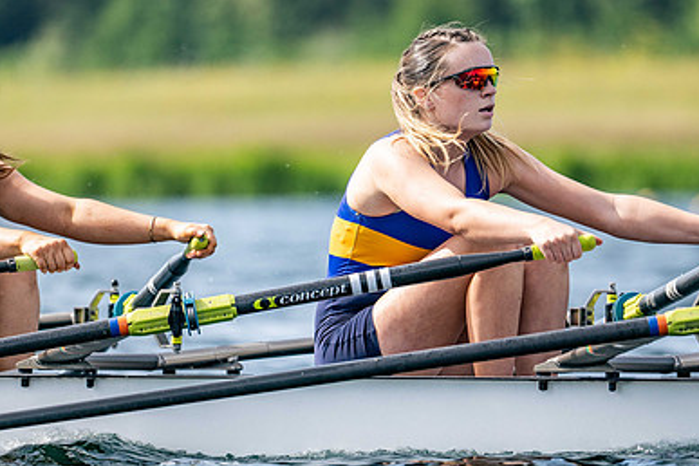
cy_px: 191
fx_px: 11630
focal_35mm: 599
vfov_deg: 2.3
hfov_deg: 3.4
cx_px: 406
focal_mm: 400
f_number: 4.5
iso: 360
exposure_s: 1/2500
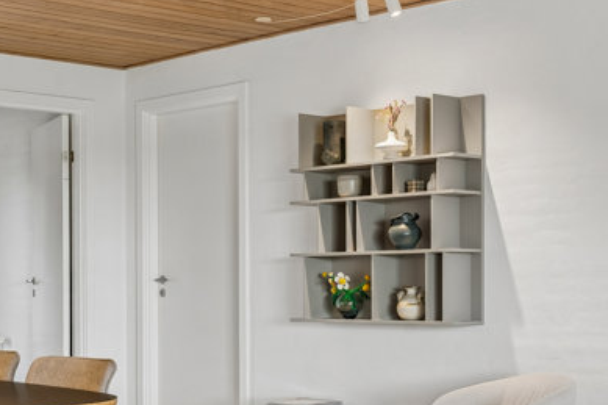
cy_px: 289
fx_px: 1215
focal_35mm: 72
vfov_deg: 18.8
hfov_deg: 28.0
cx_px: 233
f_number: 8
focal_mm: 35
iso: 200
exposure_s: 1/5
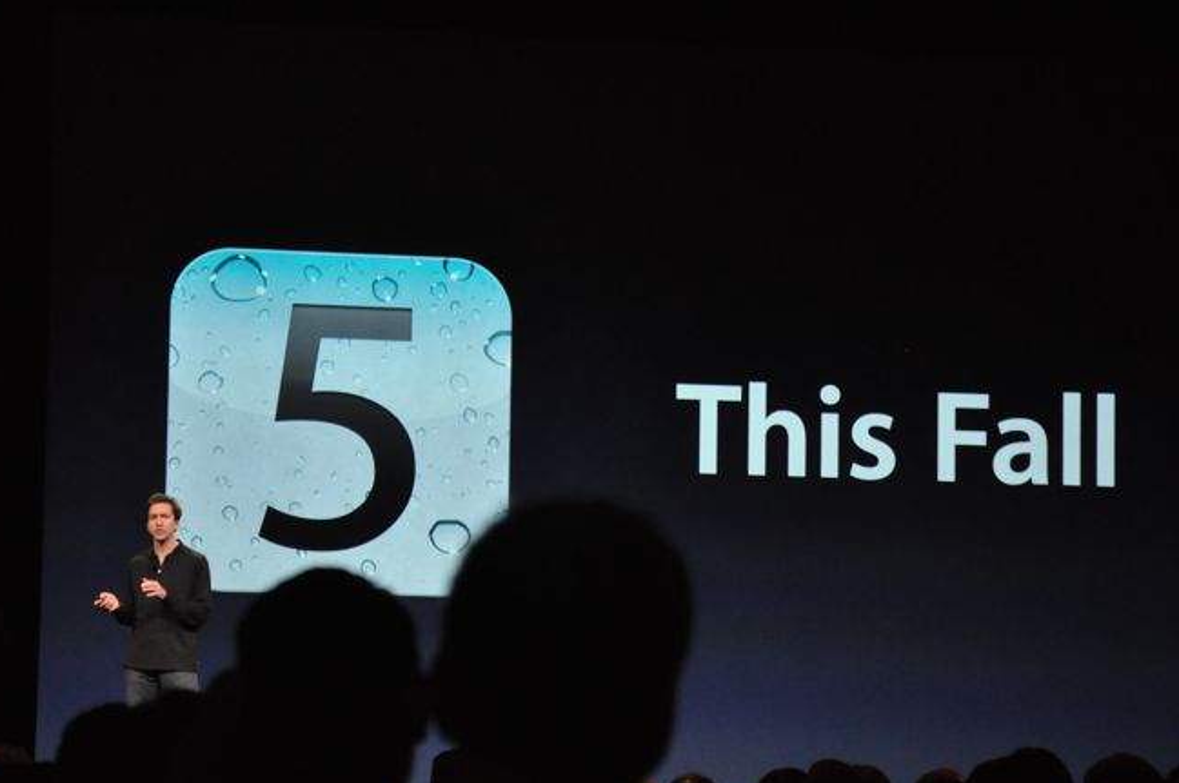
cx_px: 490
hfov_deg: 16.7
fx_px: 4023
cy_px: 421
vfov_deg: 11.1
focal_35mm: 123
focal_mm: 70
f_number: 5.3
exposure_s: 1/80
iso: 1600
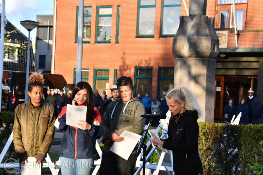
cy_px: 88
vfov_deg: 12.7
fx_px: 789
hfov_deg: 18.9
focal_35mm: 108
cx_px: 132
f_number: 9
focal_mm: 72
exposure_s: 1/500
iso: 1000
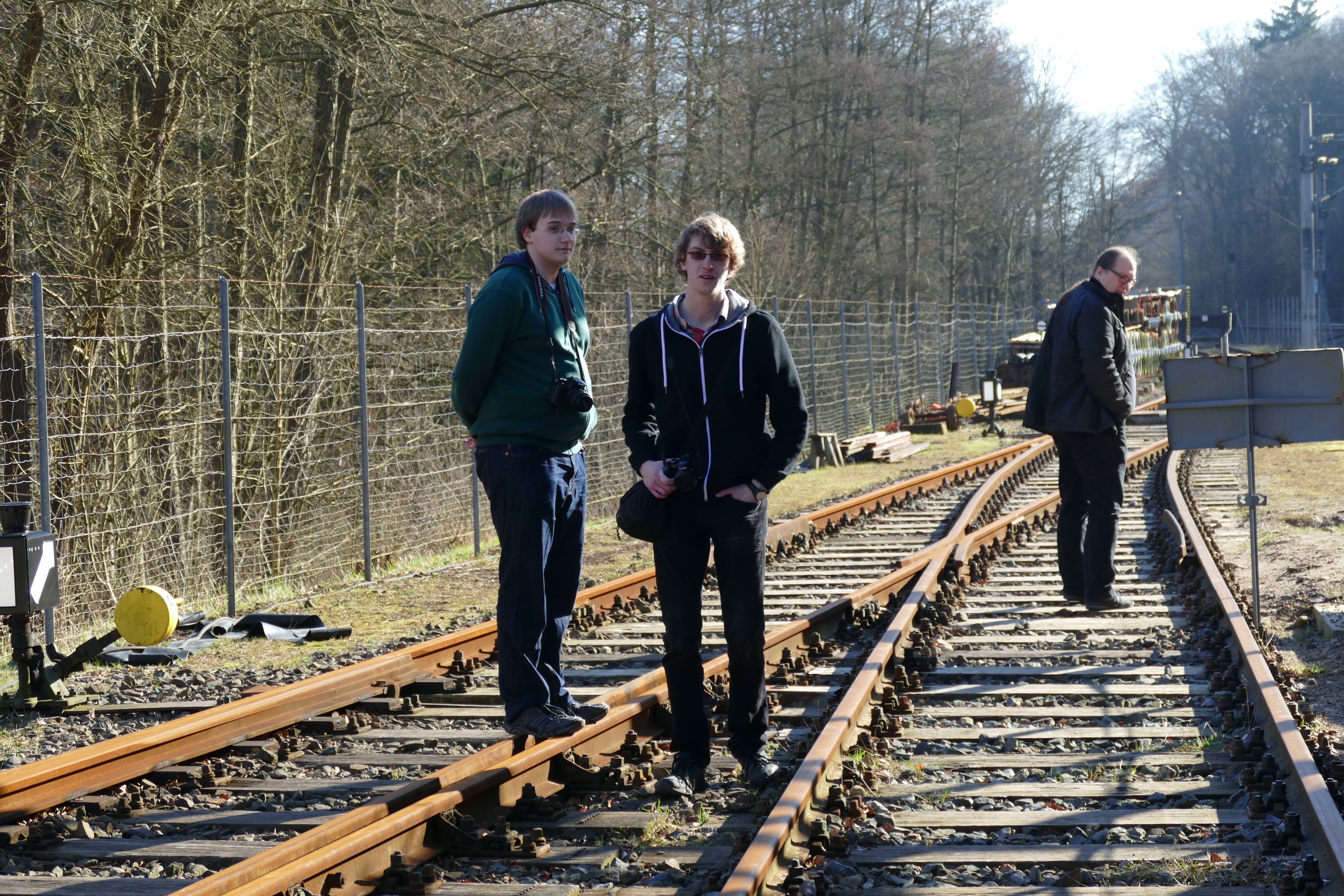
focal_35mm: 81
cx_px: 672
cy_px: 448
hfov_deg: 25.1
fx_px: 3024
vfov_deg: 16.9
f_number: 3.7
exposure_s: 1/80
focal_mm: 29.59
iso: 125
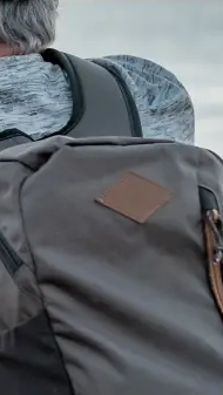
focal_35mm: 247
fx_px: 2592
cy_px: 123
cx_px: -244
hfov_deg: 4.8
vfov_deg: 8.7
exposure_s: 1/250
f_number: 2.2
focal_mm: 35
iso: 200
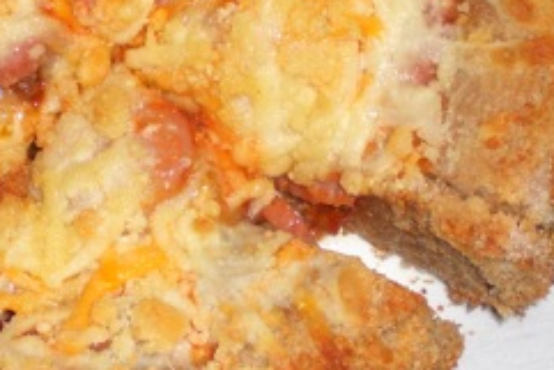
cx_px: 140
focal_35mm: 105
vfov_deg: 13.0
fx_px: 1617
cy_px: 48
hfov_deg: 19.3
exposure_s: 1/60
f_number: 3.1
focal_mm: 6.3
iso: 50
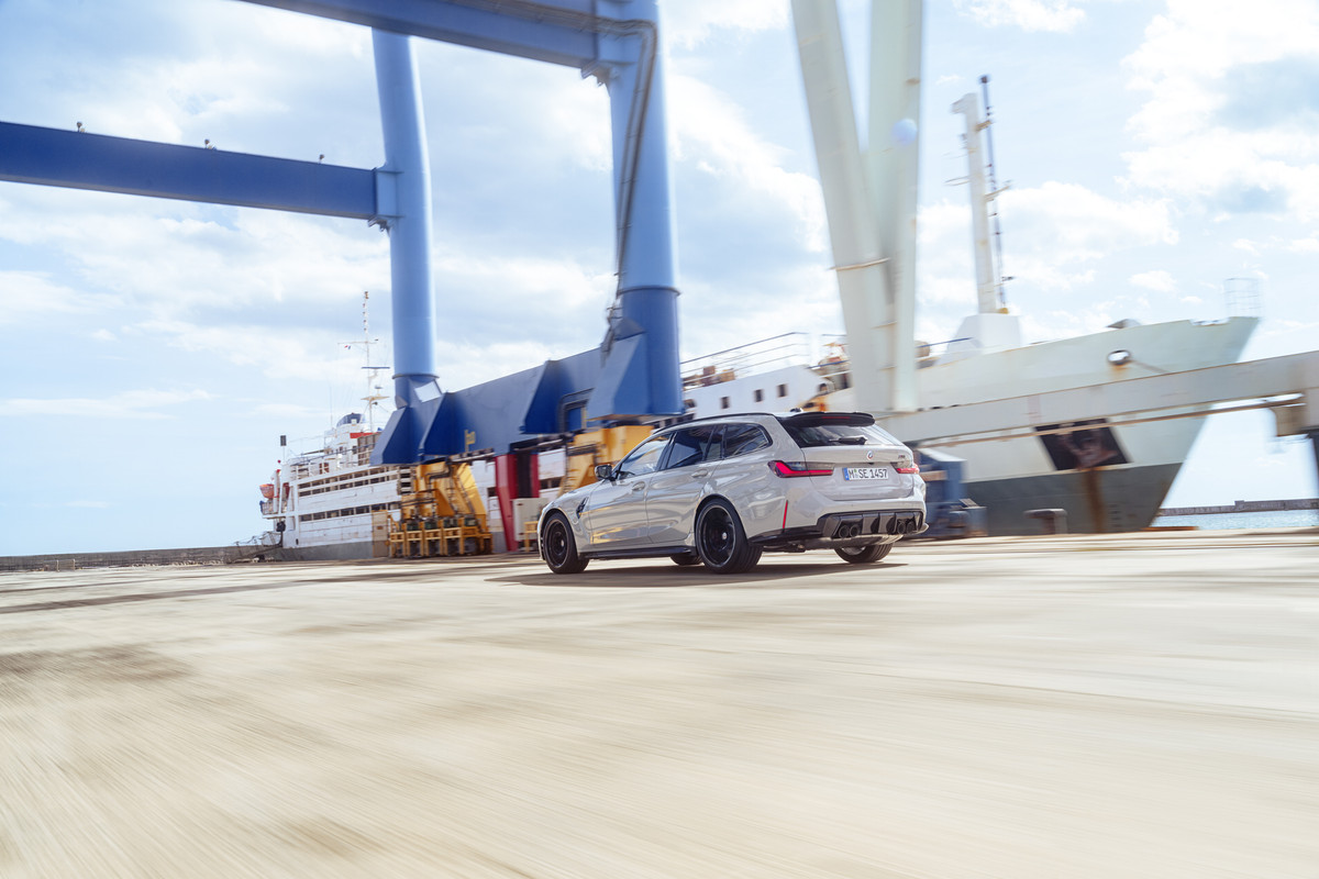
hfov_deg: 58.7
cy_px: 440
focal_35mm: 32
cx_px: 660
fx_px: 1172
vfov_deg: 41.1
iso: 100
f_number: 16
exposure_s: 1/25
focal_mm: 32
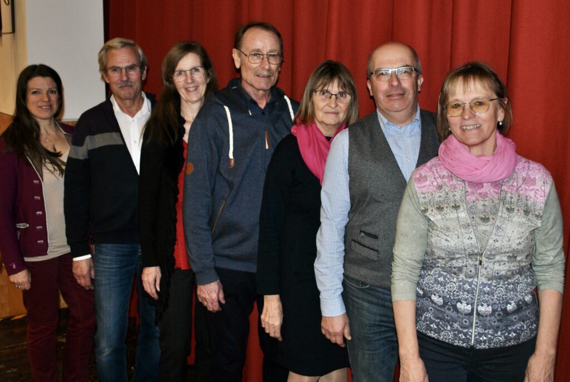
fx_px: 475
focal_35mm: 30
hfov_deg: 61.9
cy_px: 191
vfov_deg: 43.7
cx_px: 285
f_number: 3.8
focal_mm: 20
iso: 200
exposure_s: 1/60
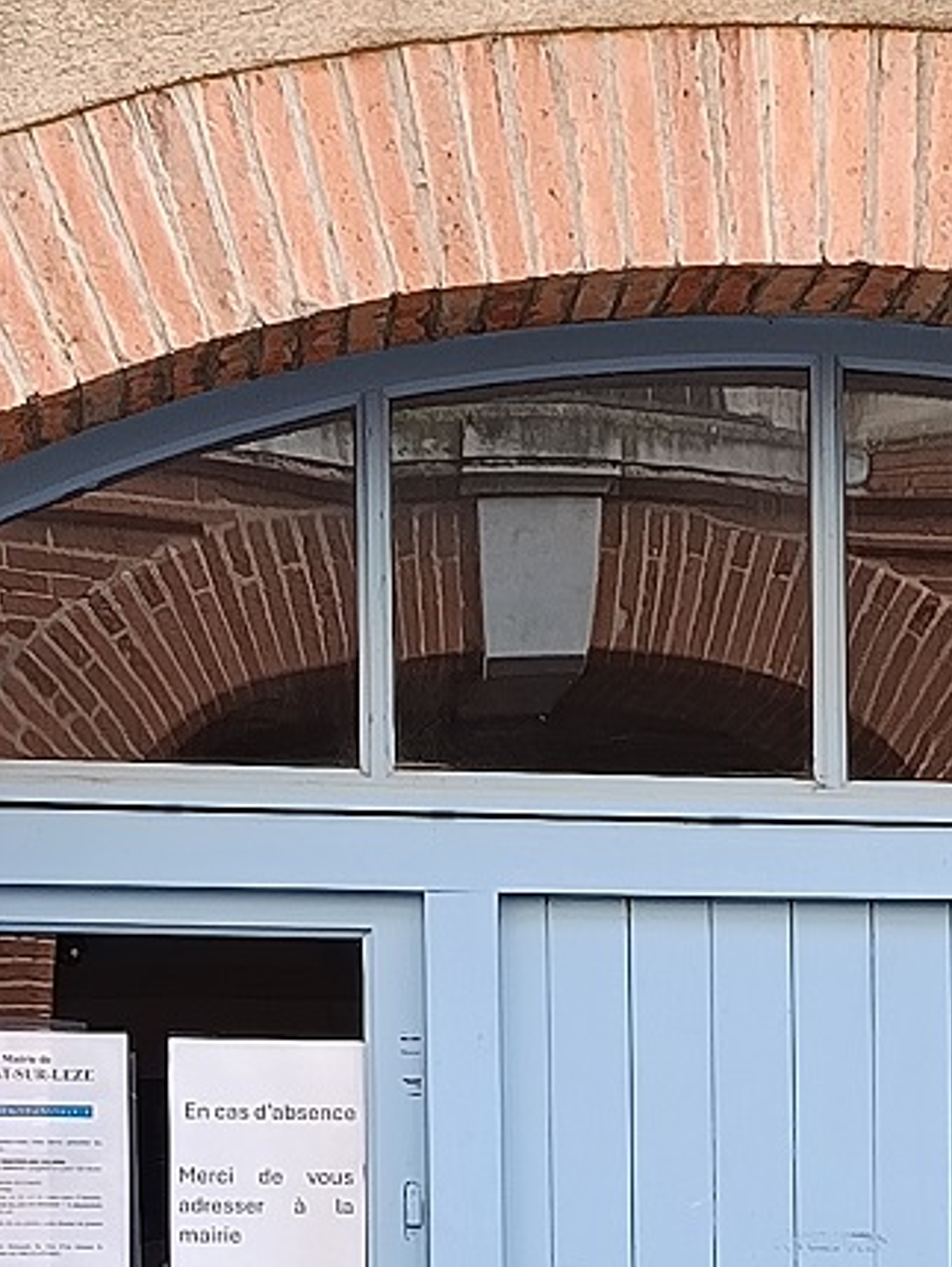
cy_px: 1382
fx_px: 4176
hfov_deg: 12.9
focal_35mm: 114
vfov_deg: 16.7
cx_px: 869
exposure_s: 1/100
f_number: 1.7
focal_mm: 5.24
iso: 166
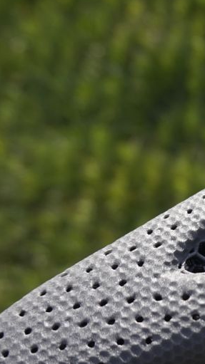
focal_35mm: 63
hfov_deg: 16.2
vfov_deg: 33.2
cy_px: 226
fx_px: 610
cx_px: 364
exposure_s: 1/200
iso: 100
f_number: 4
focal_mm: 16
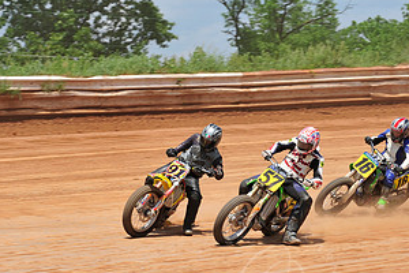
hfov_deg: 11.5
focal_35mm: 178
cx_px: 262
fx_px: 2022
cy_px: 173
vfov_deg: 7.7
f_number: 10
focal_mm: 92
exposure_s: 1/400
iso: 200
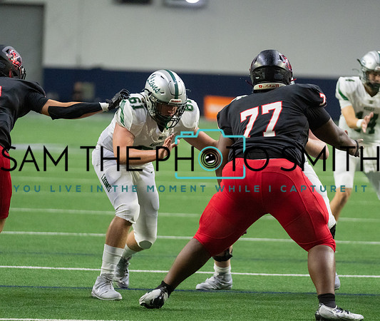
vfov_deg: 6.4
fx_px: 2885
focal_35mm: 251
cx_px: 173
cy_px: 163
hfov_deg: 7.5
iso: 6400
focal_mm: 179
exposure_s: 1/1250
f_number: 2.8
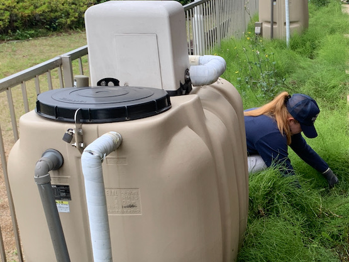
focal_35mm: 60
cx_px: 292
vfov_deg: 24.2
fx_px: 605
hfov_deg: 31.1
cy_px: 186
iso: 25
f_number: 1.8
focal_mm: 4.25
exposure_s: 1/326
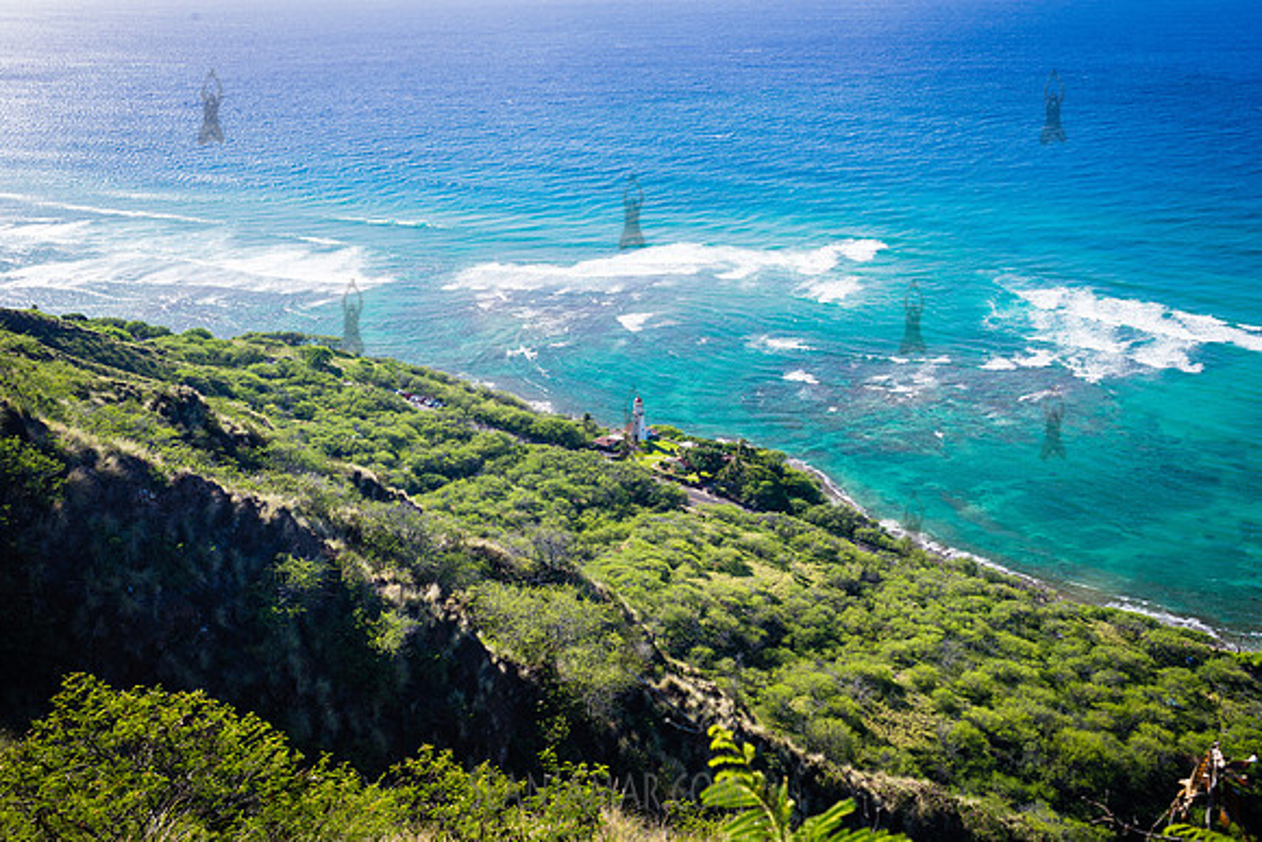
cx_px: 631
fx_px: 1227
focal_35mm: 35
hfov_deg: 54.4
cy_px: 421
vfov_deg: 37.9
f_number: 10
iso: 200
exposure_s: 1/100
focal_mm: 35
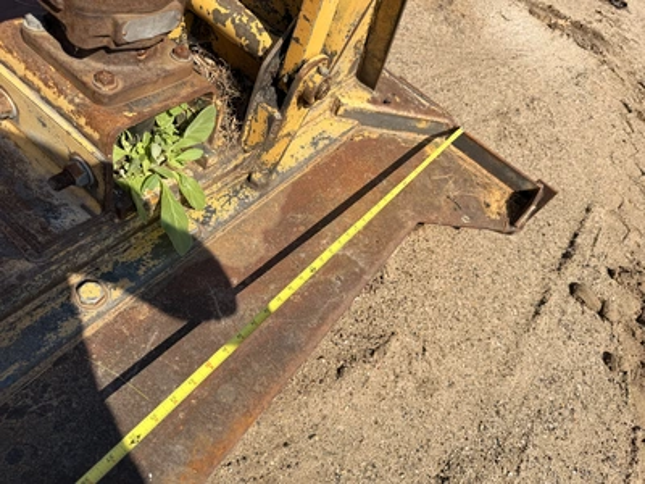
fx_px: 447
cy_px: 242
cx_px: 322
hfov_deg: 71.6
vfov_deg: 56.8
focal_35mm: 24
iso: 80
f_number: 1.78
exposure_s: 1/3425
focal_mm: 6.76
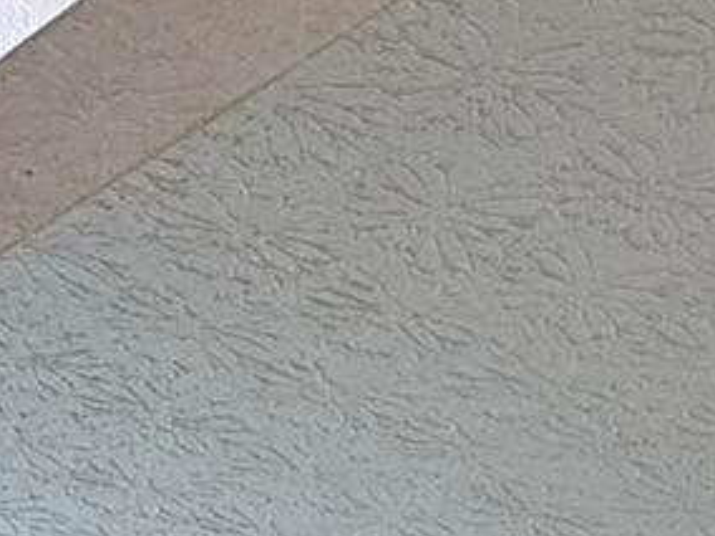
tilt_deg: -0.1
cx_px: 579
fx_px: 2086
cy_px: 1422
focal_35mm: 101
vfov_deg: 11.3
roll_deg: +0.5
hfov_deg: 19.2
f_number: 2.2
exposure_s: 1/60
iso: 400
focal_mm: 2.22
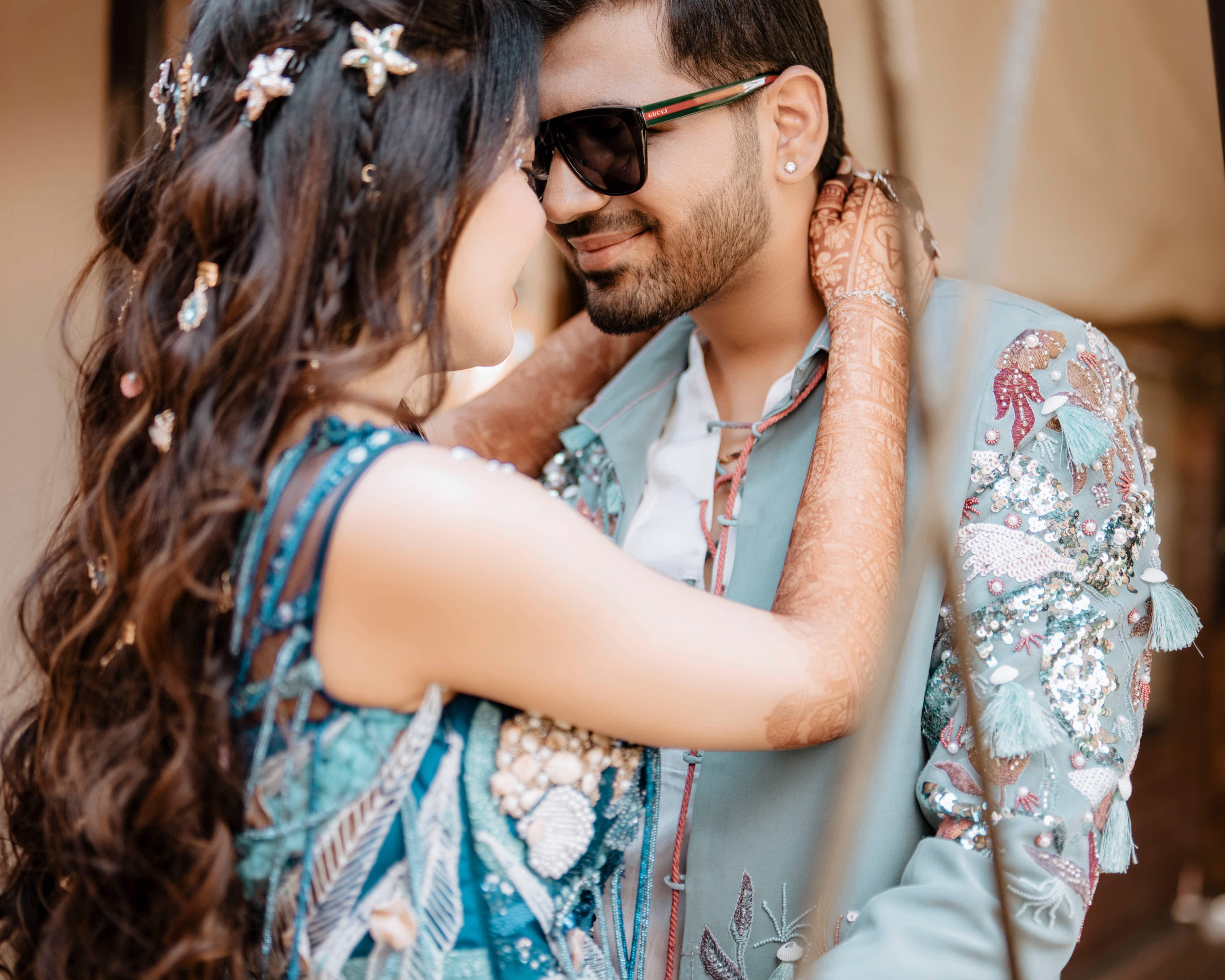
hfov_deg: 37.3
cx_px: 612
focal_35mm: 50
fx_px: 1813
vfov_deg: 30.2
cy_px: 549
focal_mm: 35
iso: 160
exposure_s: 1/500
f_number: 1.4
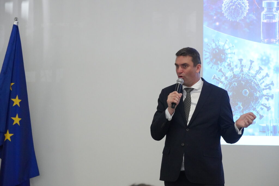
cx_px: 140
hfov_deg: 17.3
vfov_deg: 11.6
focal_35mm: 118
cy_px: 93
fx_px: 918
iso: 6400
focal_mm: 79
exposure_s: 1/125
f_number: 5.6
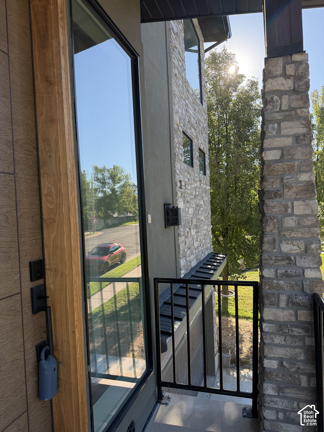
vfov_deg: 71.6
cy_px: 216
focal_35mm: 24
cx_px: 162
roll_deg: +3.3
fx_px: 300
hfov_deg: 56.8
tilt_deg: -1.1
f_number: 1.78
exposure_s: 1/979
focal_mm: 6.76
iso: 100
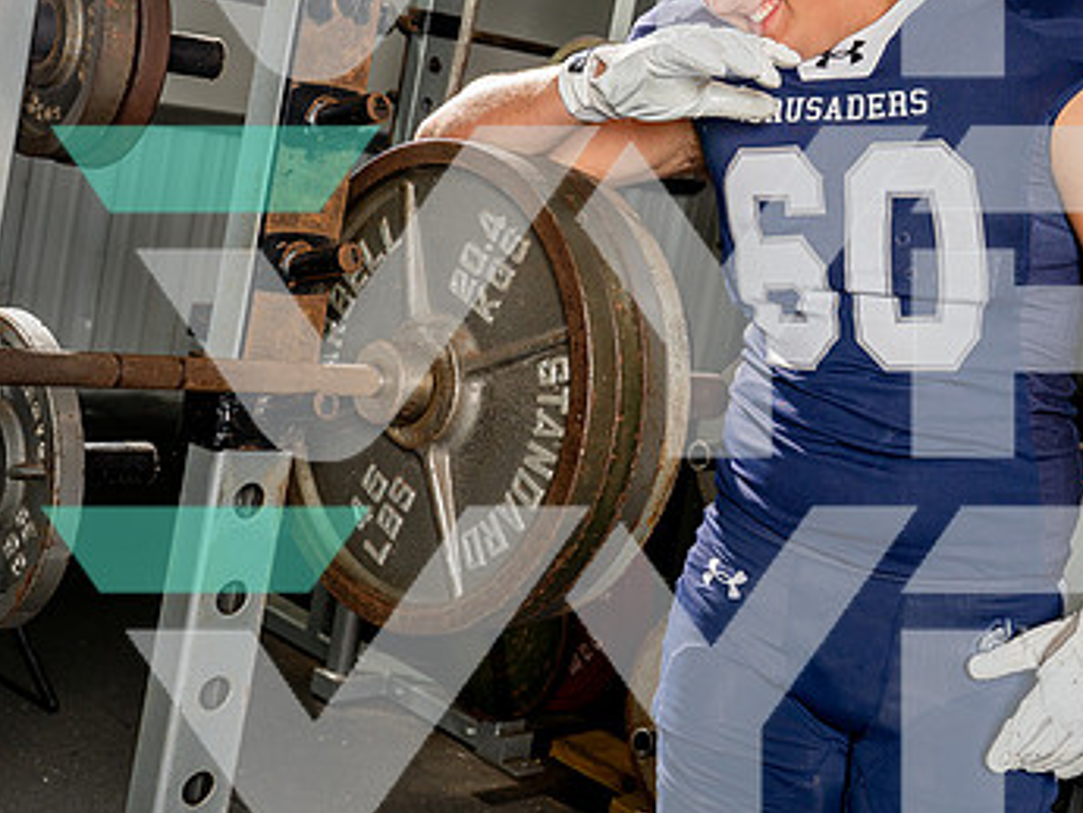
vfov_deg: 24.7
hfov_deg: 31.9
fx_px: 1847
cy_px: 291
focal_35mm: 59
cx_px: 846
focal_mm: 34
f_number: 5.6
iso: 250
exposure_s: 1/250
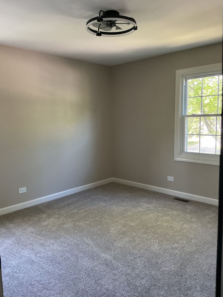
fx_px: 249
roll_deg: +1.6
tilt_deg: -7.3
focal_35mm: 29
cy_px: 148
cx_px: 112
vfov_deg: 61.7
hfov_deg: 48.2
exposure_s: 1/60
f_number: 1.8
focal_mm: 3
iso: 160
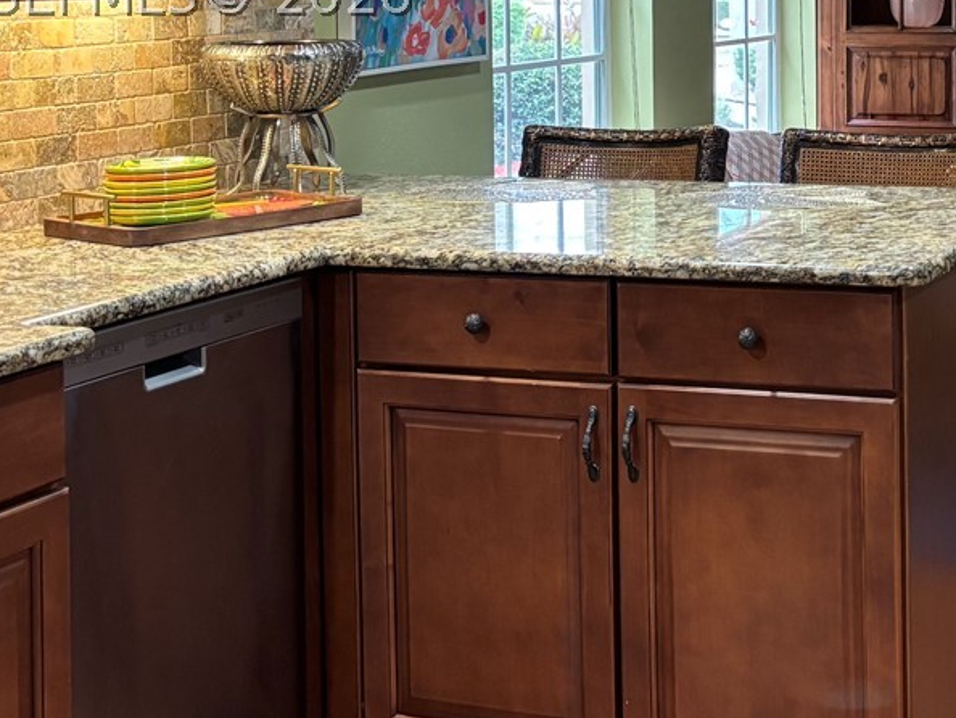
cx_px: 904
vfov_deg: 20.3
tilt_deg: -1.9
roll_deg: +0.6
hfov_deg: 26.6
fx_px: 1934
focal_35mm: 70
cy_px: -6
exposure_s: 1/60
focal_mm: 5.96
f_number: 1.6
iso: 250
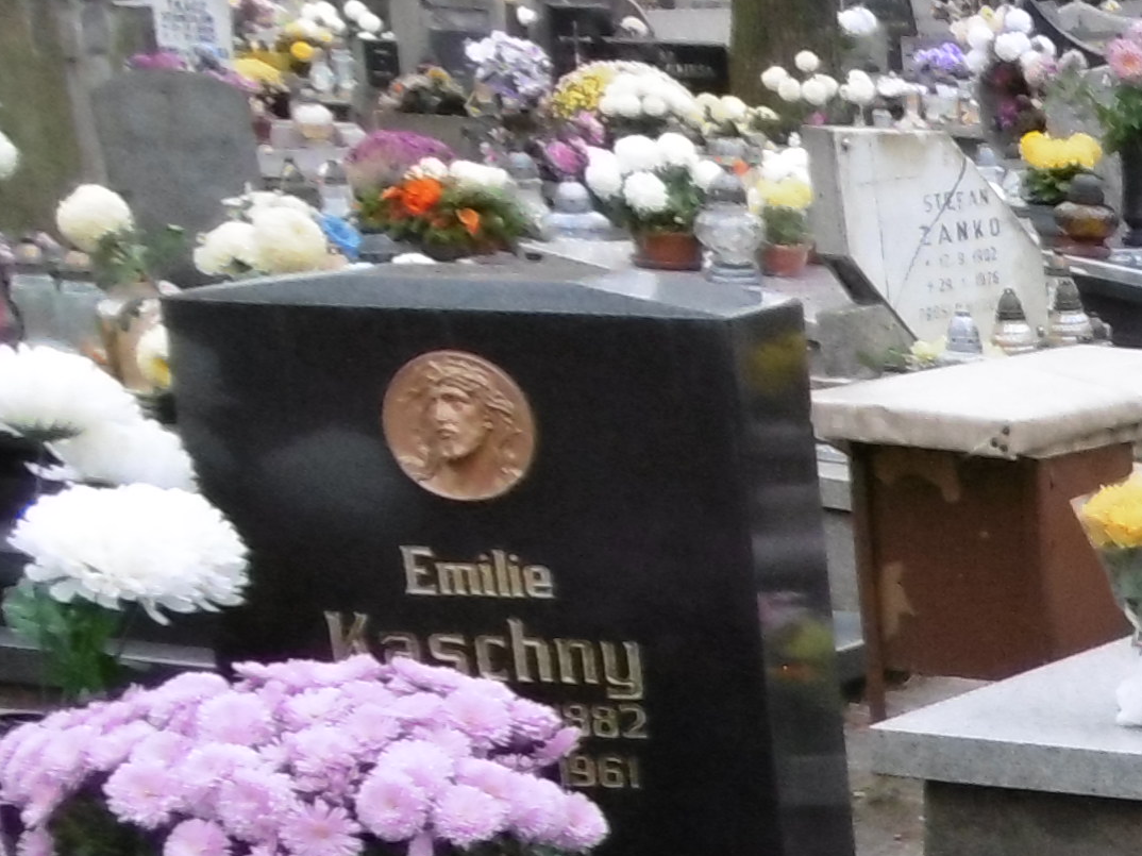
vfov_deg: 13.4
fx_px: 3397
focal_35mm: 103
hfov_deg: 15.8
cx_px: 2152
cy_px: 1363
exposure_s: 1/60
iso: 160
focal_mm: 4.3
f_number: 3.1
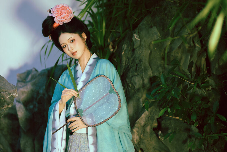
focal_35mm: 85
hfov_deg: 23.9
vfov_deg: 16.1
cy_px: 76
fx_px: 536
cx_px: 114
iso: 125
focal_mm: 85
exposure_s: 1/640
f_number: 2.2
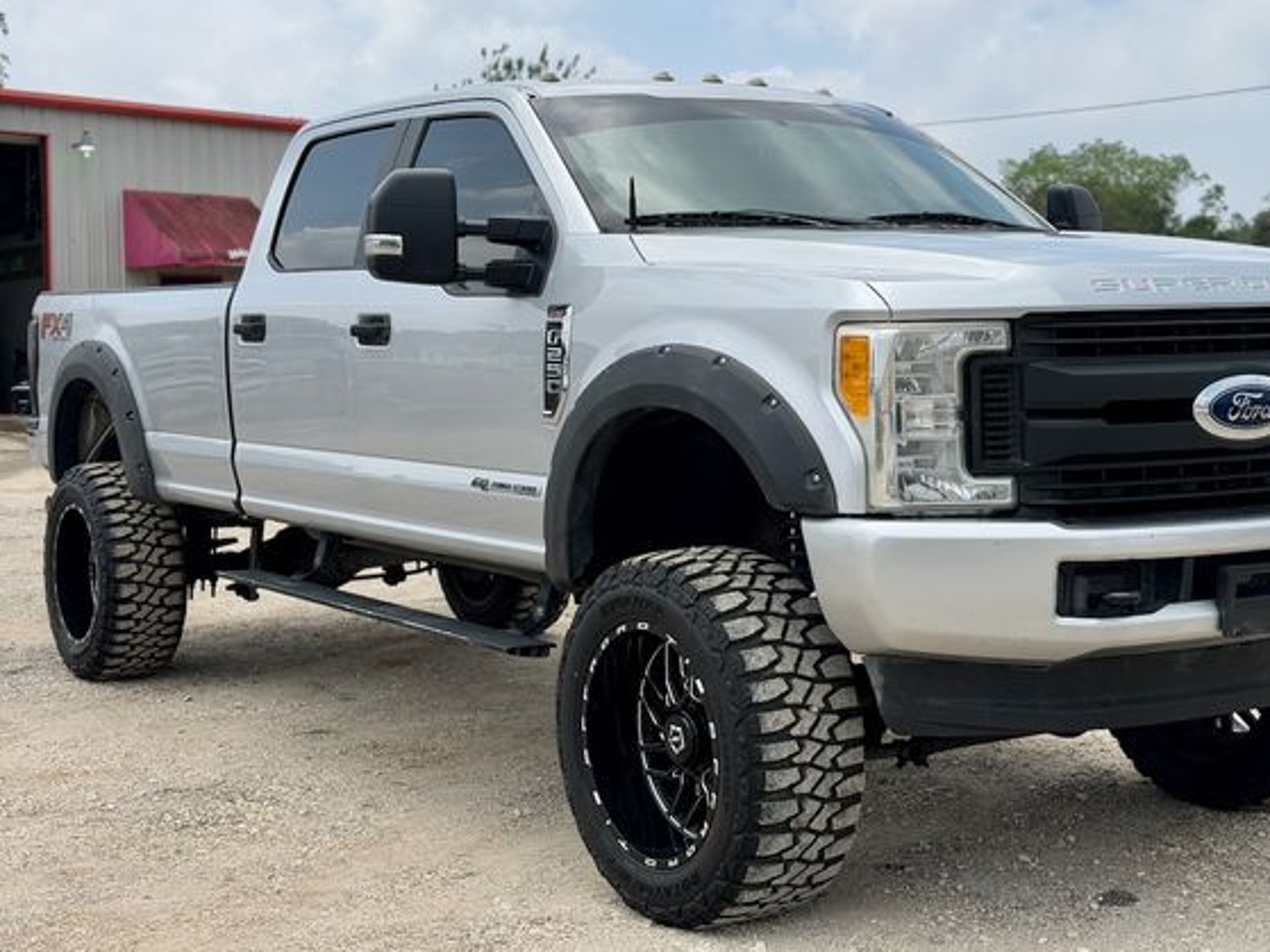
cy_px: 429
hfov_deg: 34.9
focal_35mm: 55
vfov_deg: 26.5
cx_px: 720
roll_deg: -0.3
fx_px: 2017
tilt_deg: -1.0
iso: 64
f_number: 1.78
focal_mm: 6.76
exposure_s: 1/5587
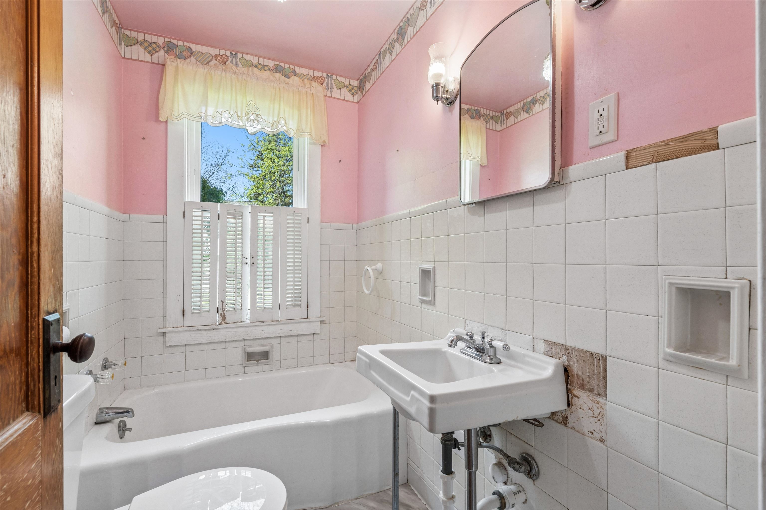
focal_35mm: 16
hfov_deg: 96.7
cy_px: 255
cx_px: 383
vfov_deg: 73.7
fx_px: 340
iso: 800
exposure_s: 1/50
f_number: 10
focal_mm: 16
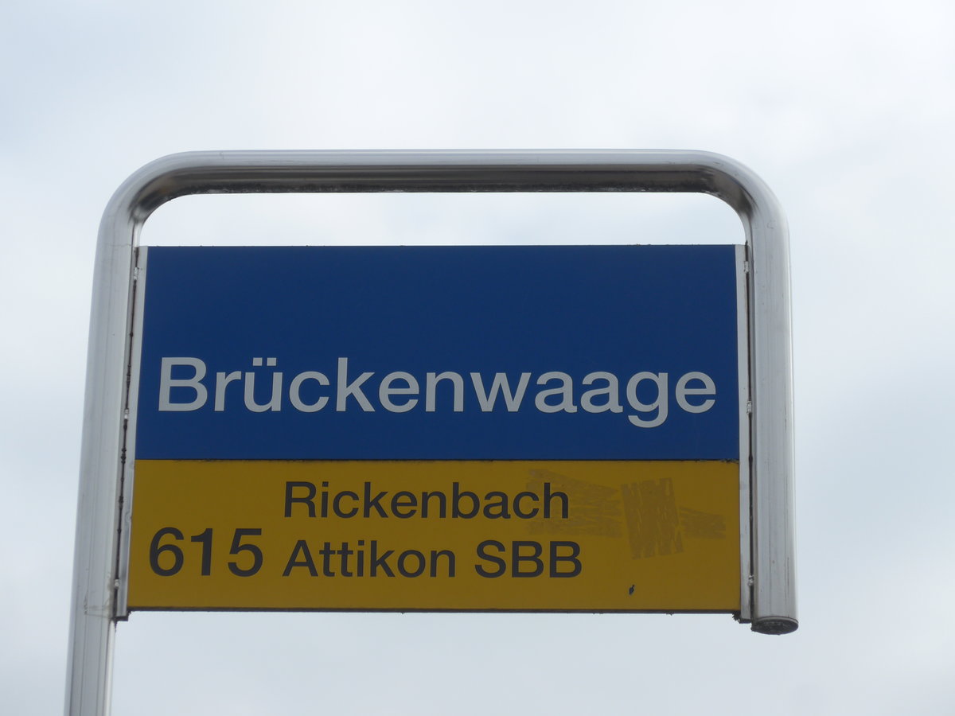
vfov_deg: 12.7
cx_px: 478
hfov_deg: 16.8
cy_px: 358
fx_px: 3228
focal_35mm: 117
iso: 80
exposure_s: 1/500
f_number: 5
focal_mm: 22.9
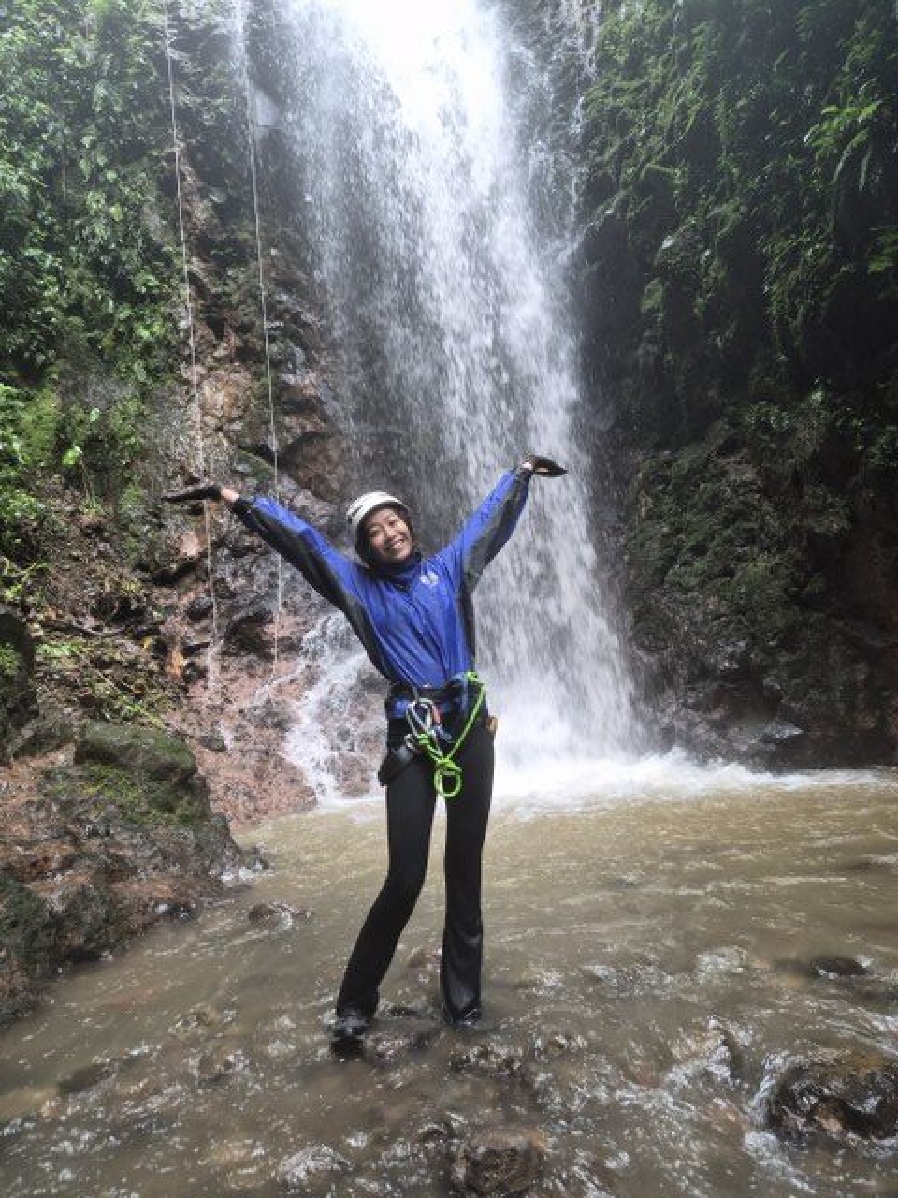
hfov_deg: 58.9
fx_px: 796
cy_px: 599
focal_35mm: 23
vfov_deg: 73.9
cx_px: 449
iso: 320
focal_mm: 5.4
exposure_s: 1/120
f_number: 1.8
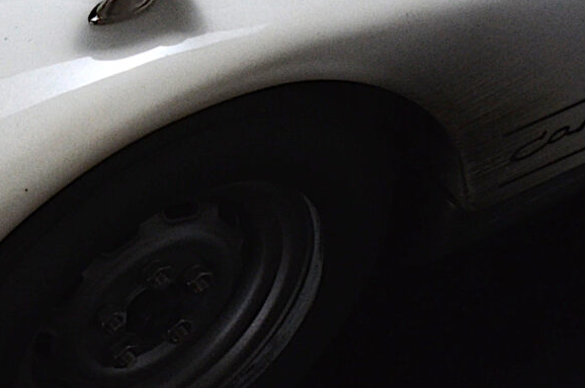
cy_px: -144
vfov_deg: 4.6
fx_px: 4853
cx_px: -107
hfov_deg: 6.9
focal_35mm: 299
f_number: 20
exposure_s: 1/30
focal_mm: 45
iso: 800
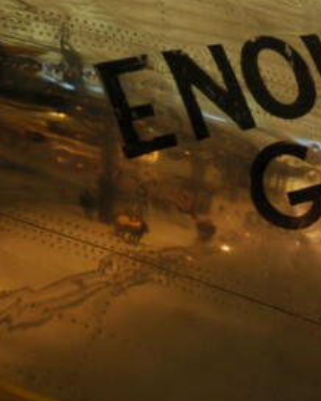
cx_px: 271
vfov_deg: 11.2
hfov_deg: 9.0
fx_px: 2040
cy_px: 169
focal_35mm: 172
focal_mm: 52
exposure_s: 1/8
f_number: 5.6
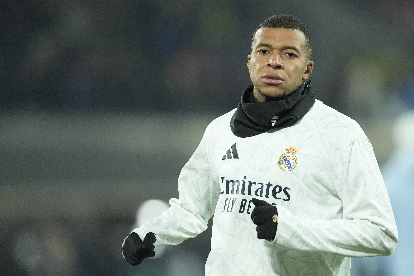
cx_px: 207
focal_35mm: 400
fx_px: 4600
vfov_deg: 3.4
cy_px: 138
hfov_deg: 5.2
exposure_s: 1/2000
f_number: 2.8
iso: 3200
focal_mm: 400
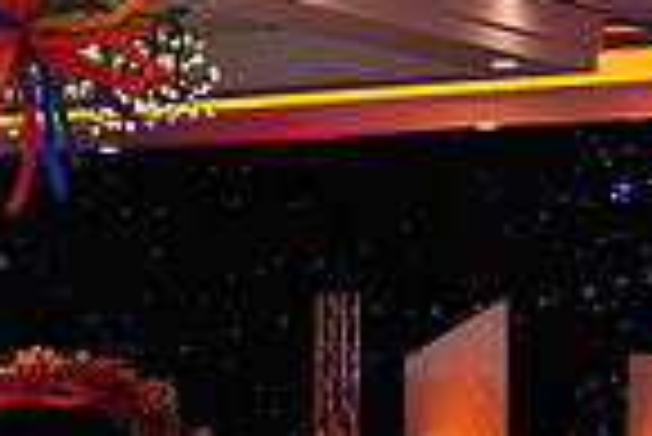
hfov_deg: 11.9
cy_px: 676
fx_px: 2973
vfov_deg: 8.2
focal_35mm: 164
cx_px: -351
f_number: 5.6
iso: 5000
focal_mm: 41
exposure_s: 1/400
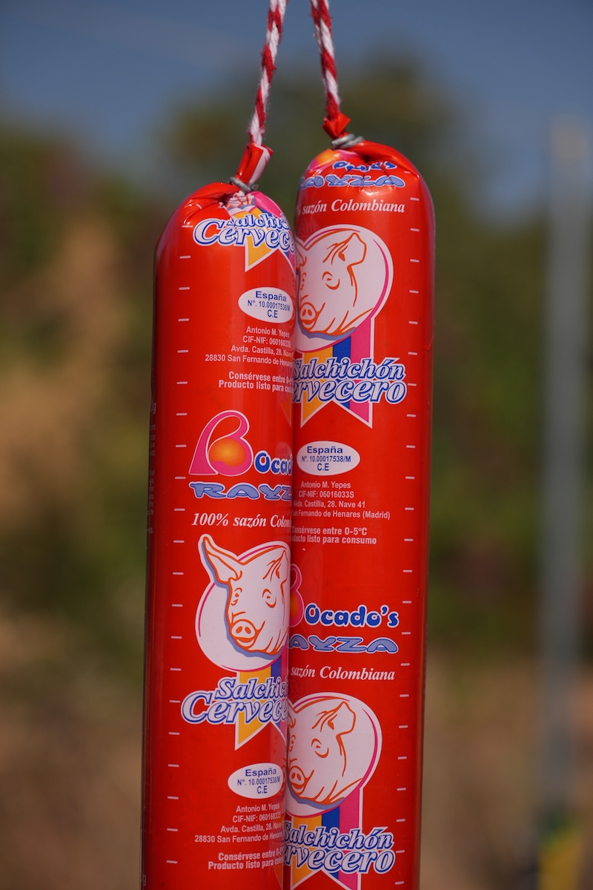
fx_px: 2038
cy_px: 445
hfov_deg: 16.6
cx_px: 296
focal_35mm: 82
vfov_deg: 24.6
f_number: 2.8
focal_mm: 55
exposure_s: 1/60
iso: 125
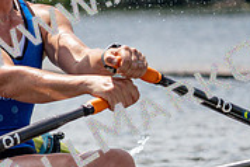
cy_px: 92
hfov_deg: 3.2
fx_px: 4517
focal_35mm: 650
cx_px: -124
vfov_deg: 2.1
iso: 200
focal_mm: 200
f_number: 5.6
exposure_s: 1/1600
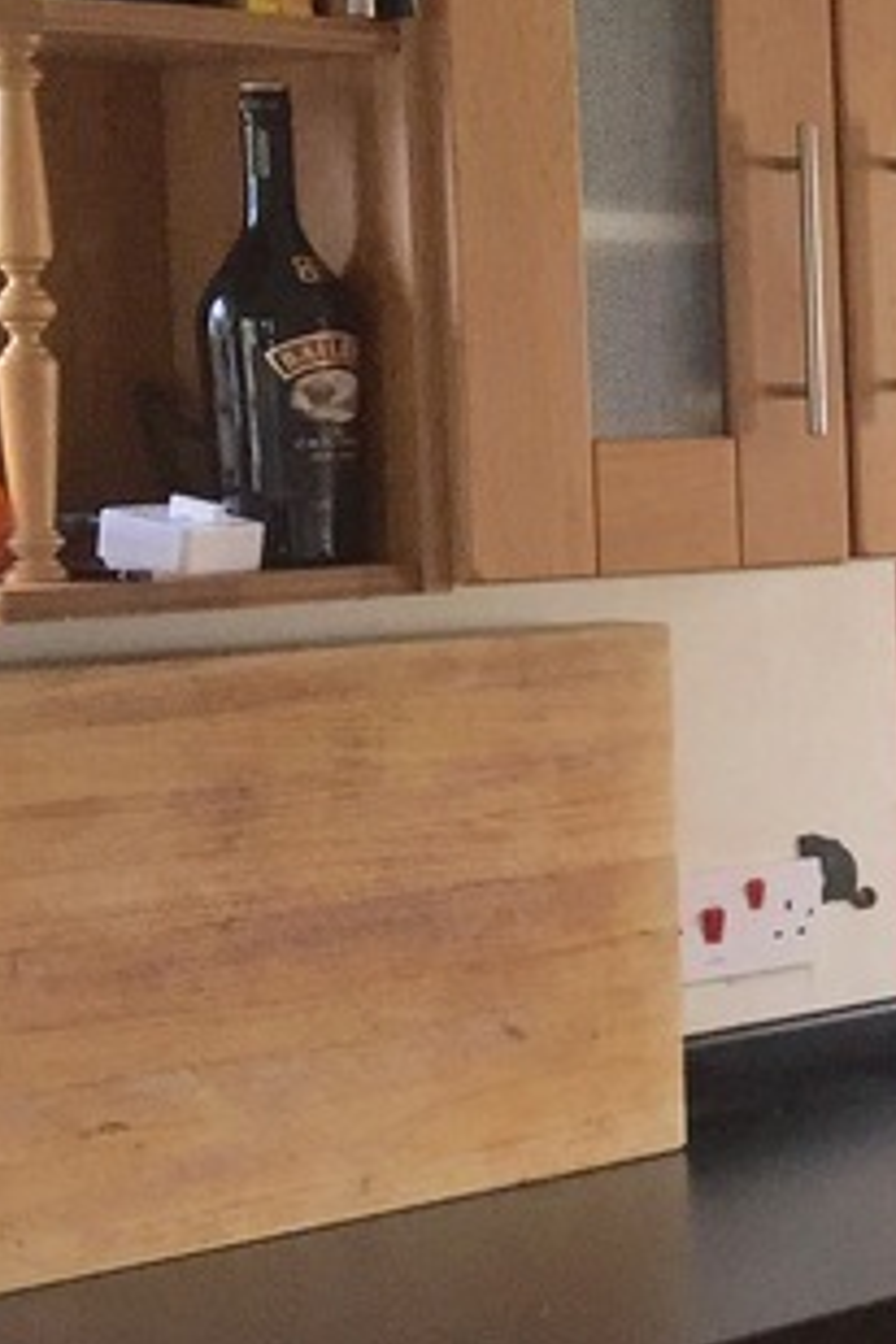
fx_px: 3733
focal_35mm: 100
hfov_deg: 11.4
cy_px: 657
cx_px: 2118
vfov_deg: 20.4
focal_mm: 4.15
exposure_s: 1/100
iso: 50
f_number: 2.2
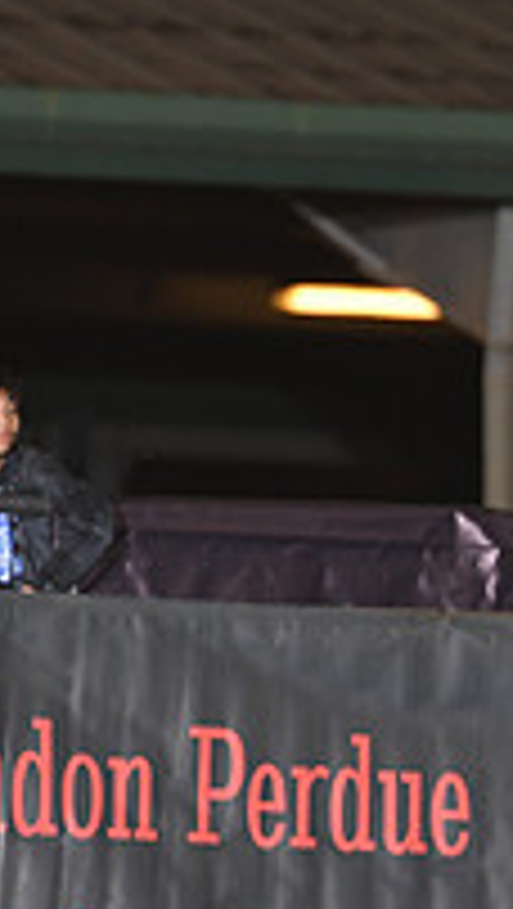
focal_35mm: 963
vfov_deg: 2.2
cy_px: 862
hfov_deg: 1.3
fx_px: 23230
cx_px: 1184
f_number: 5.6
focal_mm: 320
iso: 1000
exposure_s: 1/250
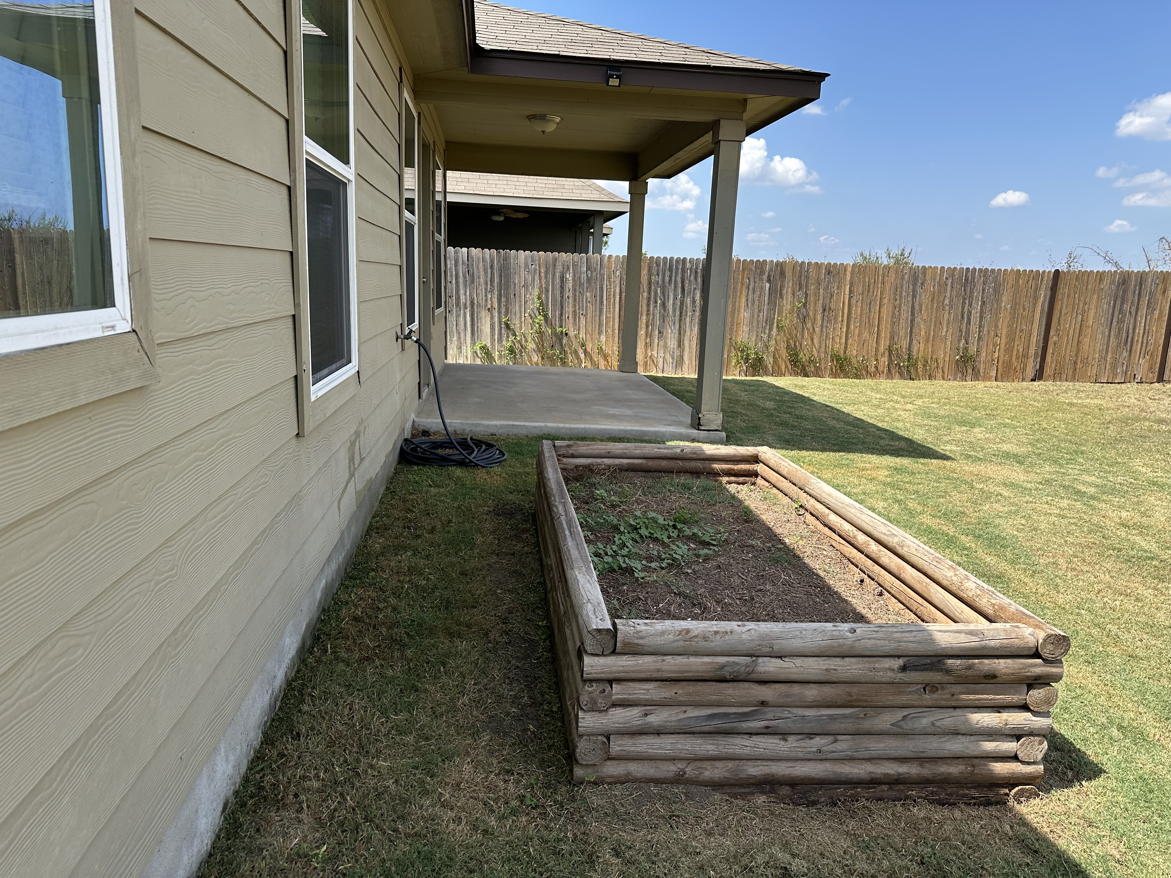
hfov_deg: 71.6
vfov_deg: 56.8
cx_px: 586
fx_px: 812
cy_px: 439
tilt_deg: -10.8
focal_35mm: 24
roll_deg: -2.8
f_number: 1.78
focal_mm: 6.86
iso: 80
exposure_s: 1/2469
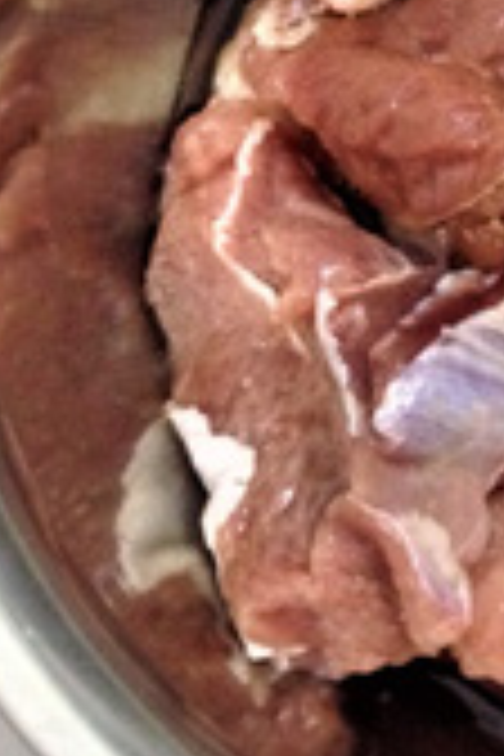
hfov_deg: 11.7
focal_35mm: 110
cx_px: 860
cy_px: 155
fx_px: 2310
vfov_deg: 18.4
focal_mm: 4.12
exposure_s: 1/15
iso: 400
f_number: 2.4
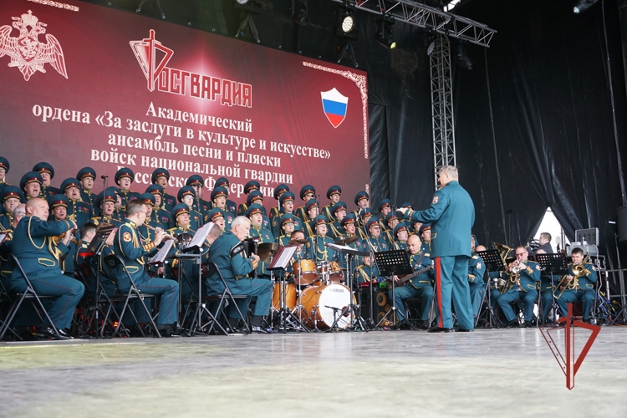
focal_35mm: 40
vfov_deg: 33.0
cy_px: 209
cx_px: 314
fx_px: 705
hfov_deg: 47.9
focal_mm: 27
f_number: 4.5
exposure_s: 1/60
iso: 160
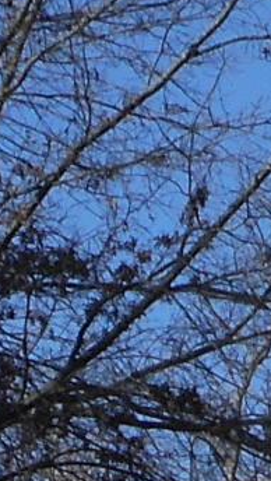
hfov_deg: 2.9
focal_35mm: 418
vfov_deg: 4.9
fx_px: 5329
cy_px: 1373
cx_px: 880
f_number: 4.7
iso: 80
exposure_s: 1/640
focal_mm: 7.9
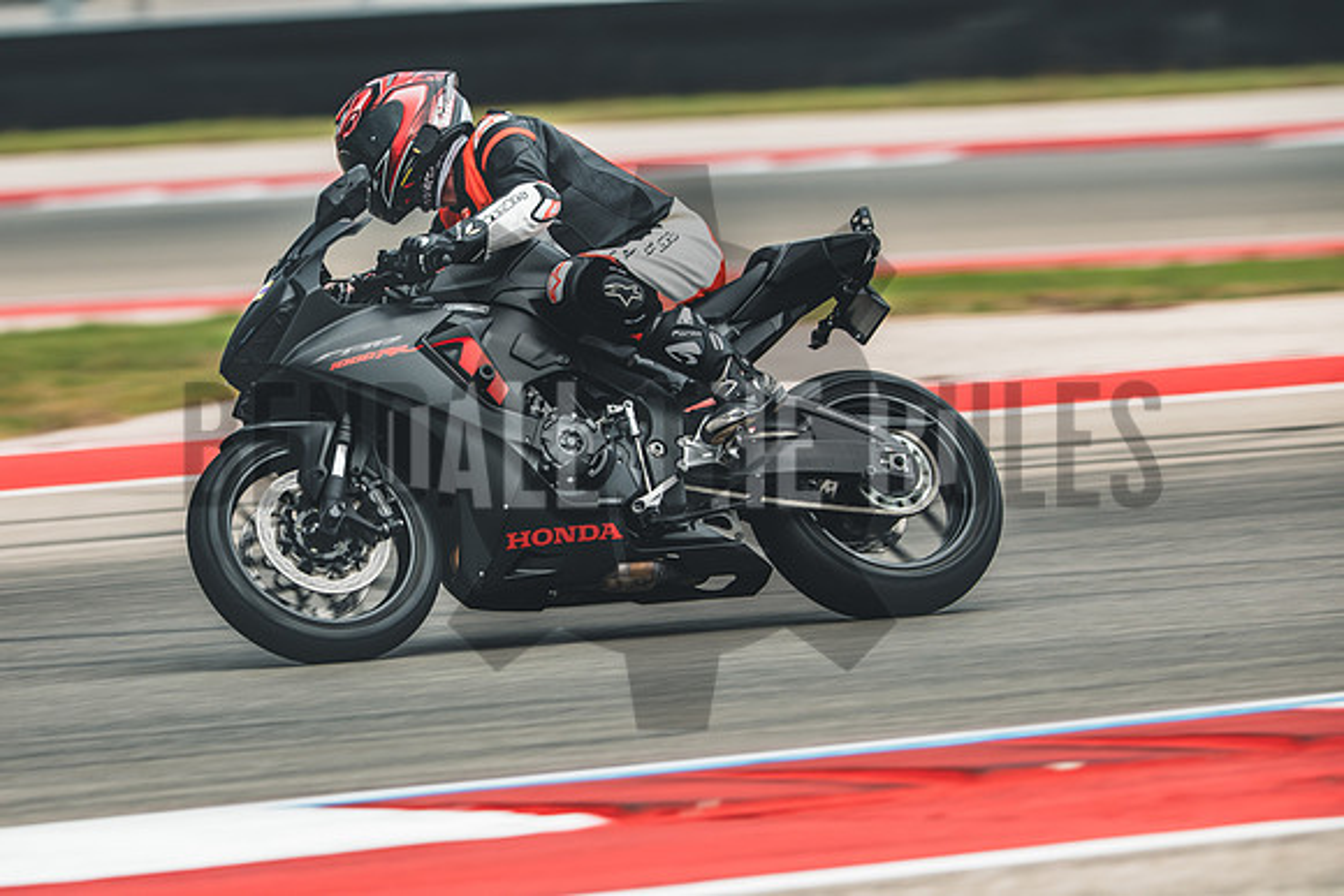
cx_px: 672
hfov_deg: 4.9
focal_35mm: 420
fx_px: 15683
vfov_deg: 3.3
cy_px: 448
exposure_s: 1/320
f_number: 4.5
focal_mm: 280
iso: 160
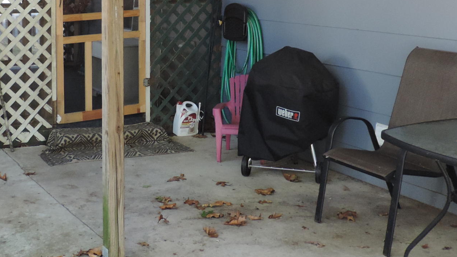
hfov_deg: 33.7
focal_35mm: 62
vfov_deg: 19.0
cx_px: 176
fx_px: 751
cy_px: 17
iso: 250
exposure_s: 1/30
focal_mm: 4.3
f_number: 3
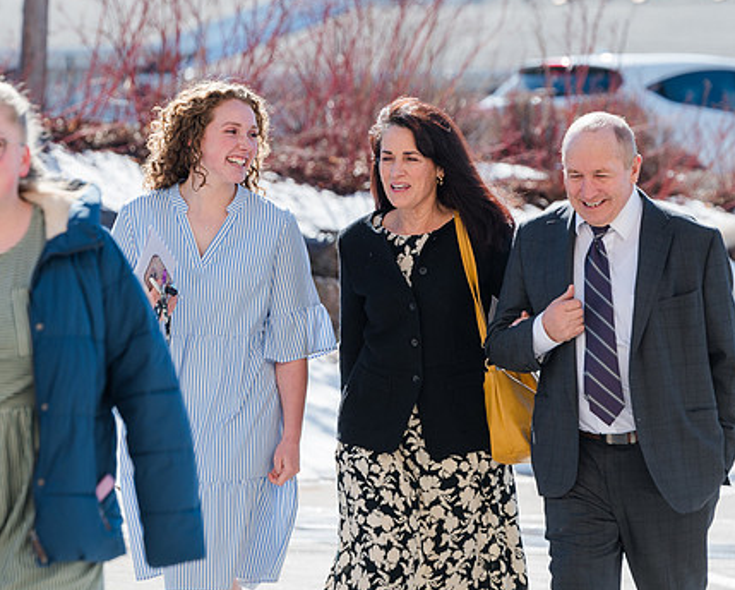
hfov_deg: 5.6
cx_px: 335
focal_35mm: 344
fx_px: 7490
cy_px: 226
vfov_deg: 4.5
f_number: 5.6
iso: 100
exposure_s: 1/400
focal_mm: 185
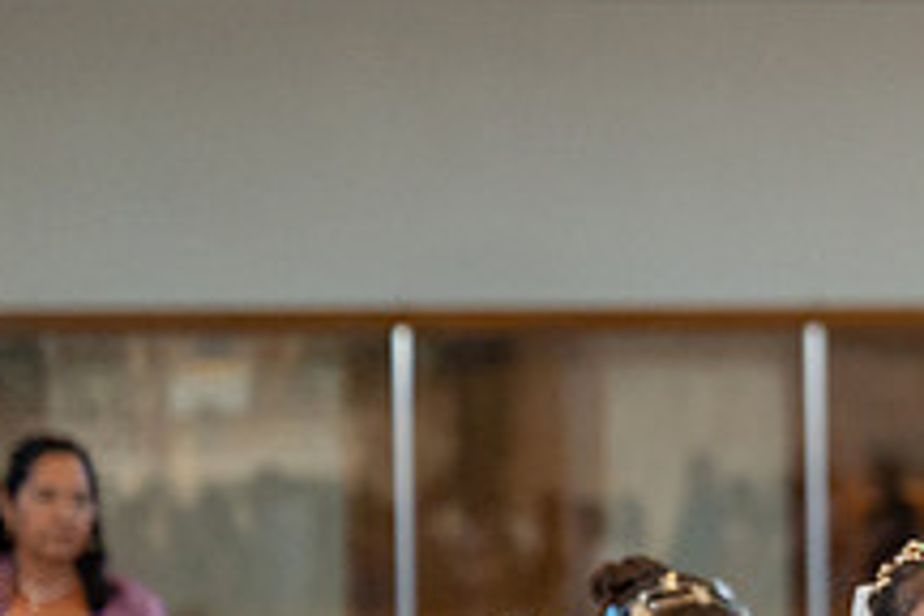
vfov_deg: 5.4
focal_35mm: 254
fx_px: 6519
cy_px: 626
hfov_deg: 7.9
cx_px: 1512
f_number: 3.2
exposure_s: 1/200
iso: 1000
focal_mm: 70
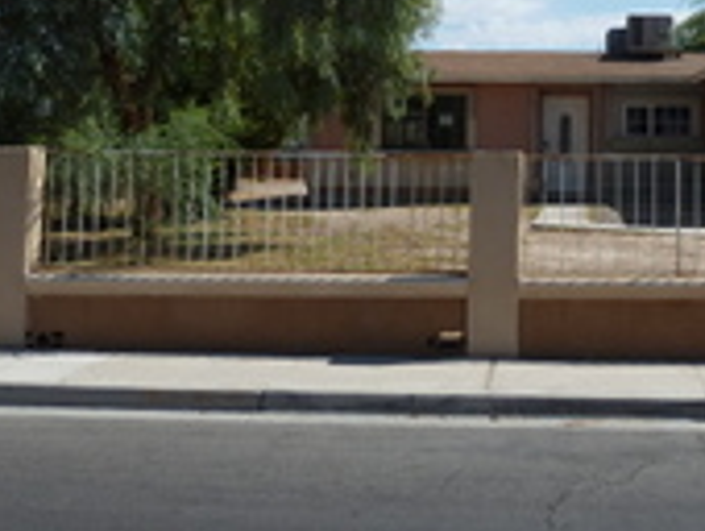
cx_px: 597
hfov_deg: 31.5
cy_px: 41
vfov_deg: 24.1
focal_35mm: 59
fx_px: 1203
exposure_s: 1/640
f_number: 5
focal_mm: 4.7
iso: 80
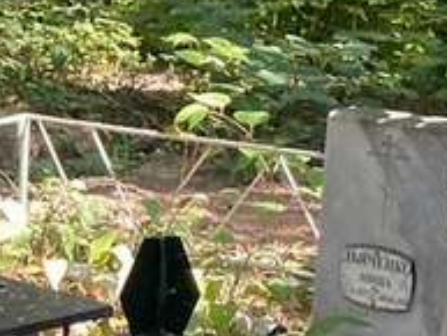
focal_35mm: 138
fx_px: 1783
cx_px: -600
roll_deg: +2.5
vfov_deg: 10.4
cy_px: 521
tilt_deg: -15.8
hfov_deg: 11.8
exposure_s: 1/121
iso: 80
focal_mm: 4.25
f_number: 1.8
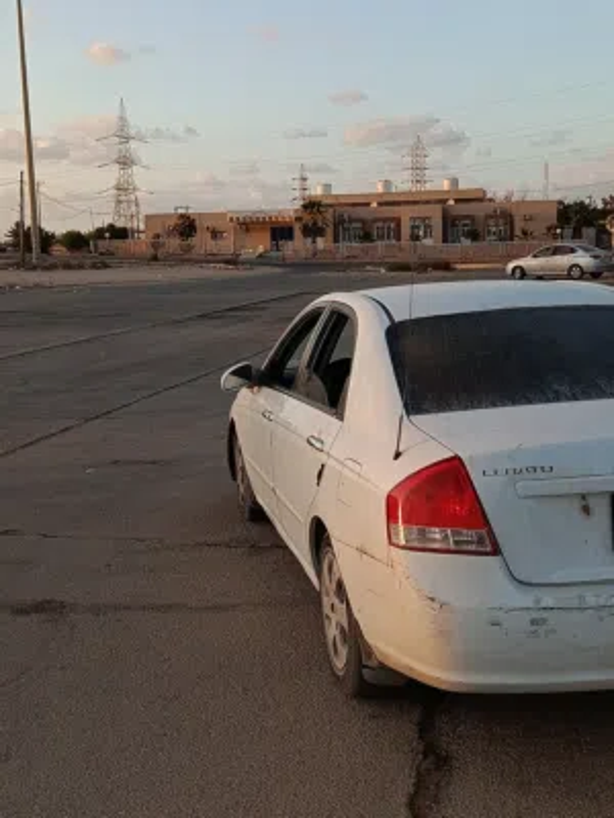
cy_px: 409
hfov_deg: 32.9
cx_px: 307
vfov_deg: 42.9
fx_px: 1041
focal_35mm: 44
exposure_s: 1/142
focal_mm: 5.24
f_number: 1.7
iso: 50
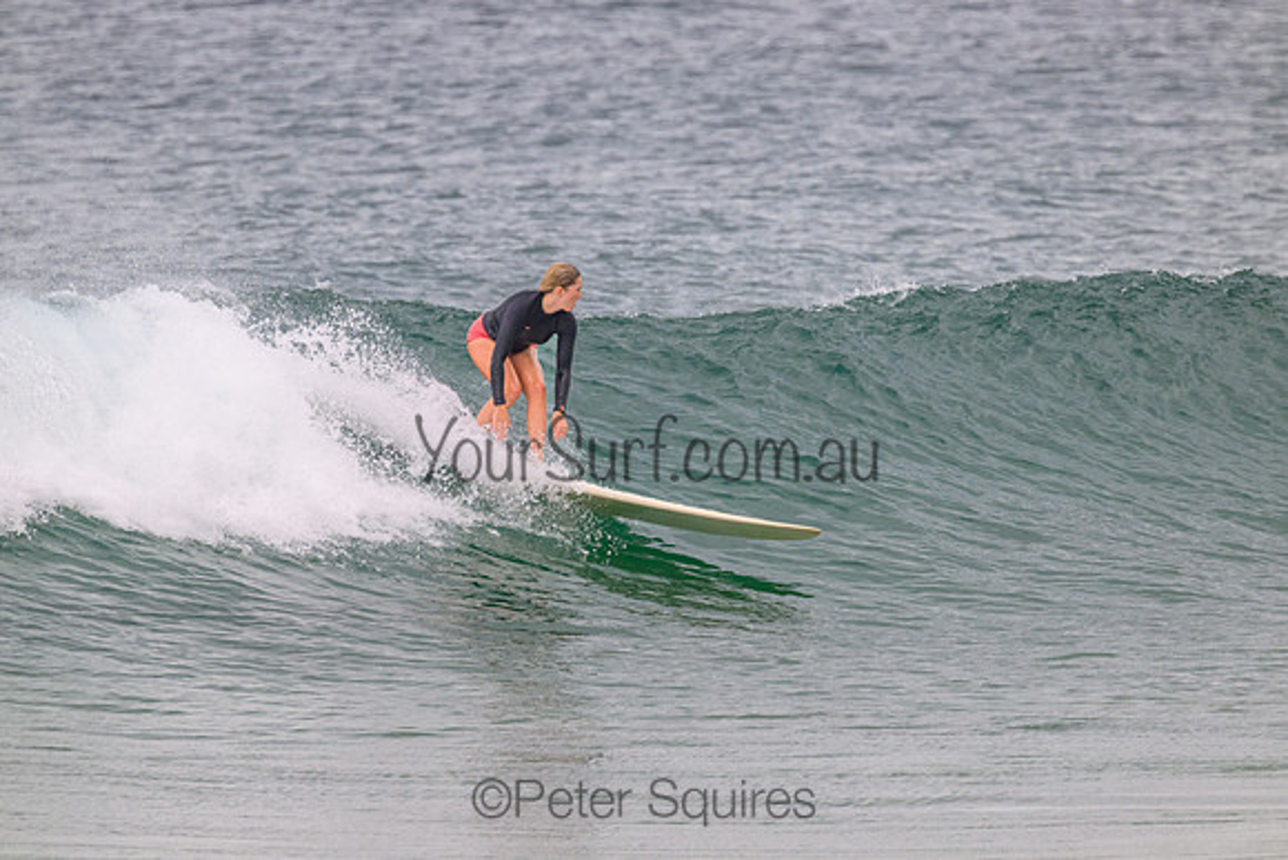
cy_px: 430
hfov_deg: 2.6
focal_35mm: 800
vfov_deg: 1.7
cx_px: 644
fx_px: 28628
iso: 1800
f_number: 11
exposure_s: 1/2000
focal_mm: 800
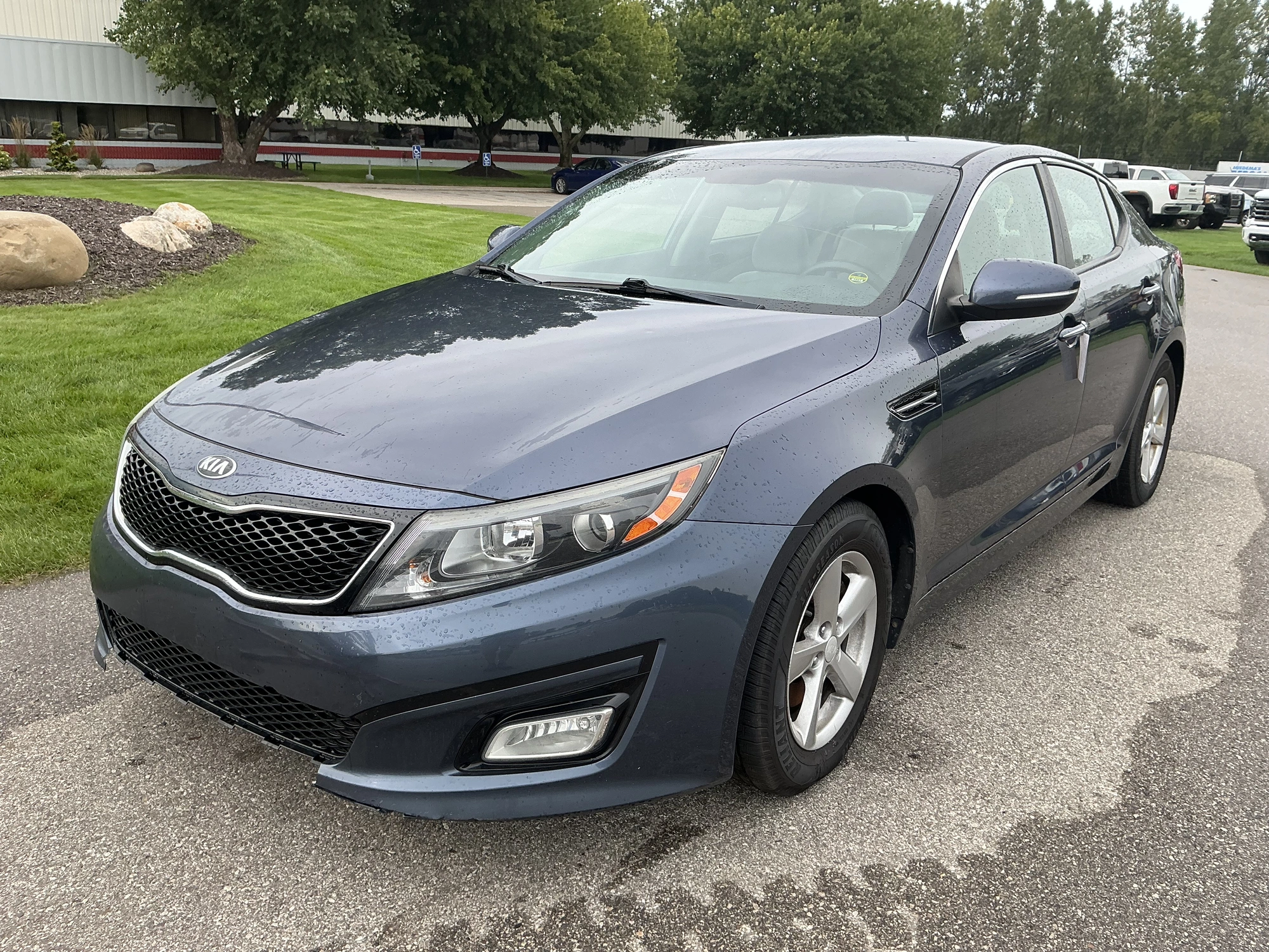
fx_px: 1026
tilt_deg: -17.2
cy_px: 476
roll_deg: -2.6
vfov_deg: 49.7
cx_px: 634
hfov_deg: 63.4
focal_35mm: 28
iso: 25
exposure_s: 1/362
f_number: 1.8
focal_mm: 3
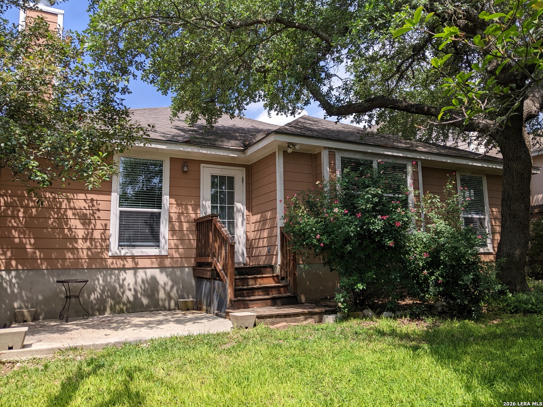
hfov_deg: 65.3
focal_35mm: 27
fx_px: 424
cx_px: 272
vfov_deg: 51.4
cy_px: 204
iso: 46
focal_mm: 4.44
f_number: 1.8
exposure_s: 1/1675
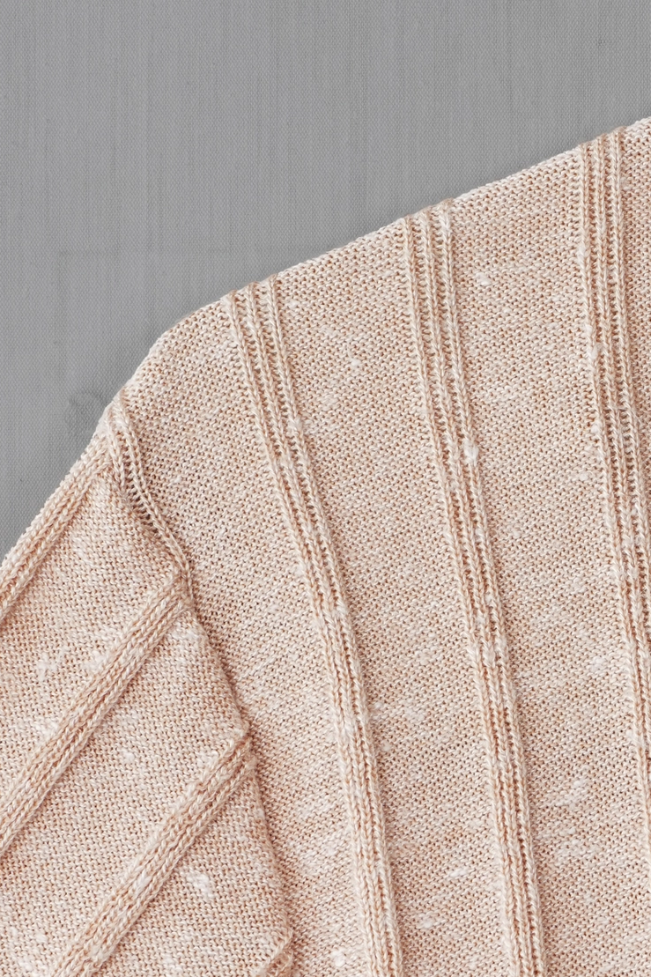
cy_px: 704
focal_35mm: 374
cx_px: 727
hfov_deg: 3.7
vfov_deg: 5.5
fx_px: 10147
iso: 320
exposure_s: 1/30
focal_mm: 96
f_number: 8
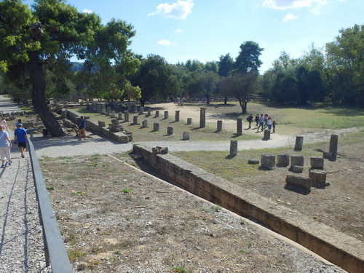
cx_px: 182
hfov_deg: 63.4
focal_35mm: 28
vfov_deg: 49.7
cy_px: 136
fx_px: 294
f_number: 11
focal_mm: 5
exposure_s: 1/160
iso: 125
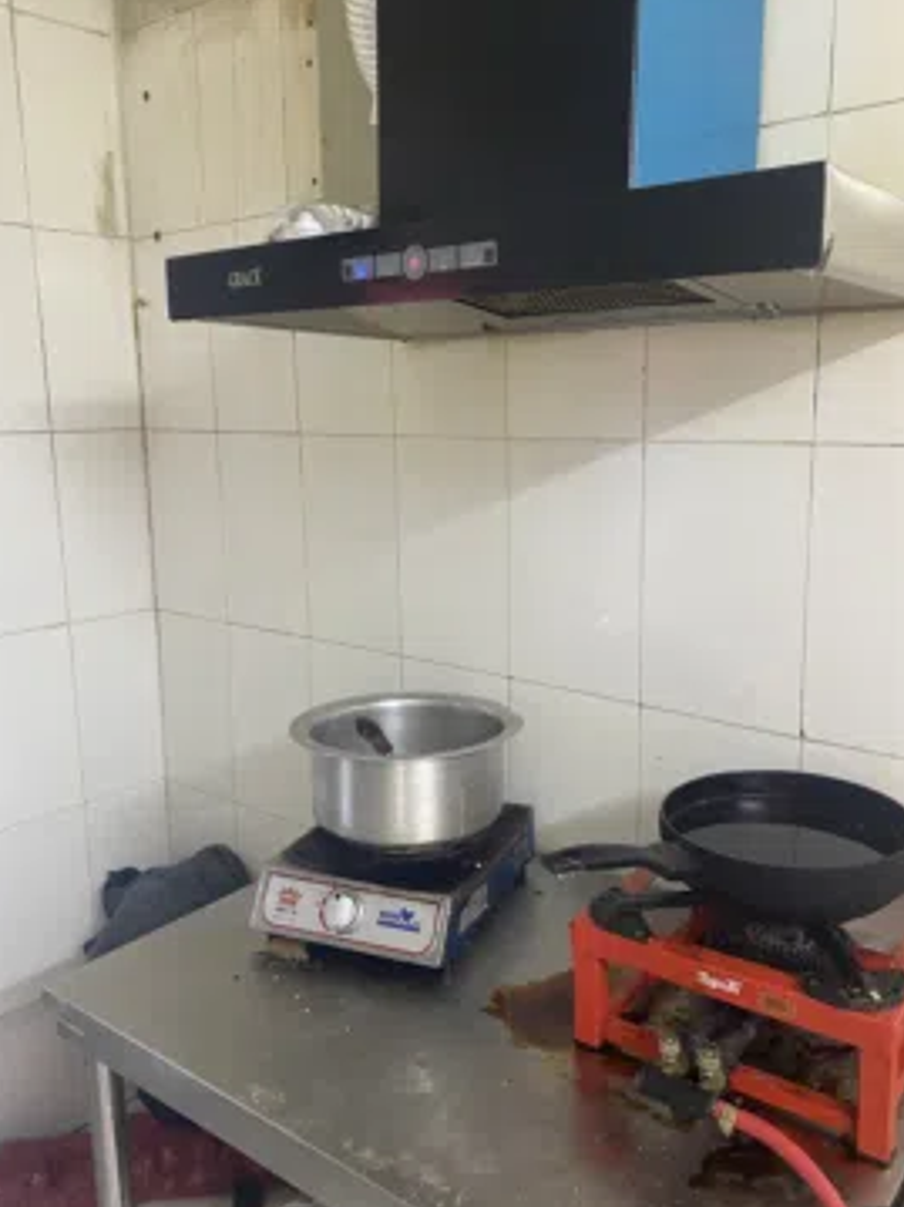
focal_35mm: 29
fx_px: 1010
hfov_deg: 48.2
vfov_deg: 61.7
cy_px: 609
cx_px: 481
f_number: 1.8
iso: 400
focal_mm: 4.25
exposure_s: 1/50
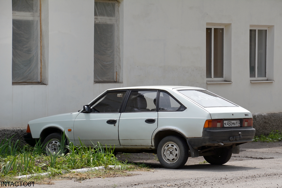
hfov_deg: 13.0
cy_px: 94
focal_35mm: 158
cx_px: 141
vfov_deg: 8.7
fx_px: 1233
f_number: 8
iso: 160
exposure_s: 1/250
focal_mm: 105
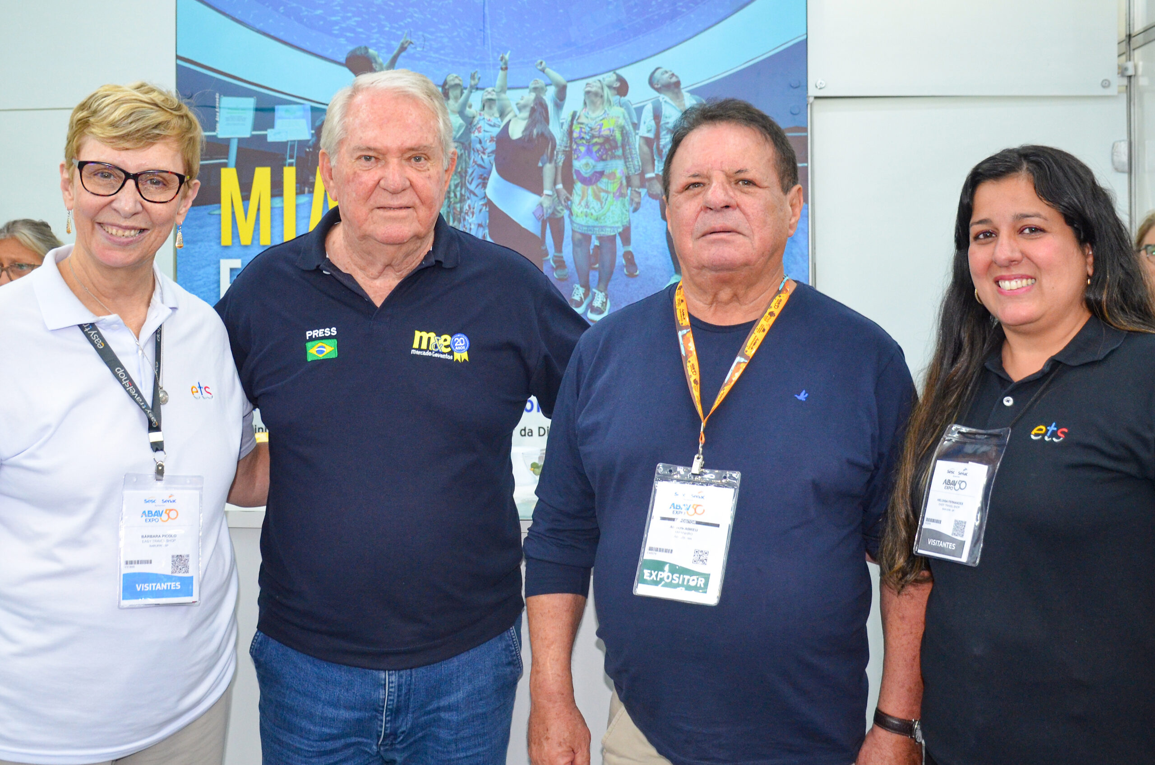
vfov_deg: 39.8
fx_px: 1057
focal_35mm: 33
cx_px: 578
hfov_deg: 57.3
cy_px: 382
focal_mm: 22
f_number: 3.5
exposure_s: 1/60
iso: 800
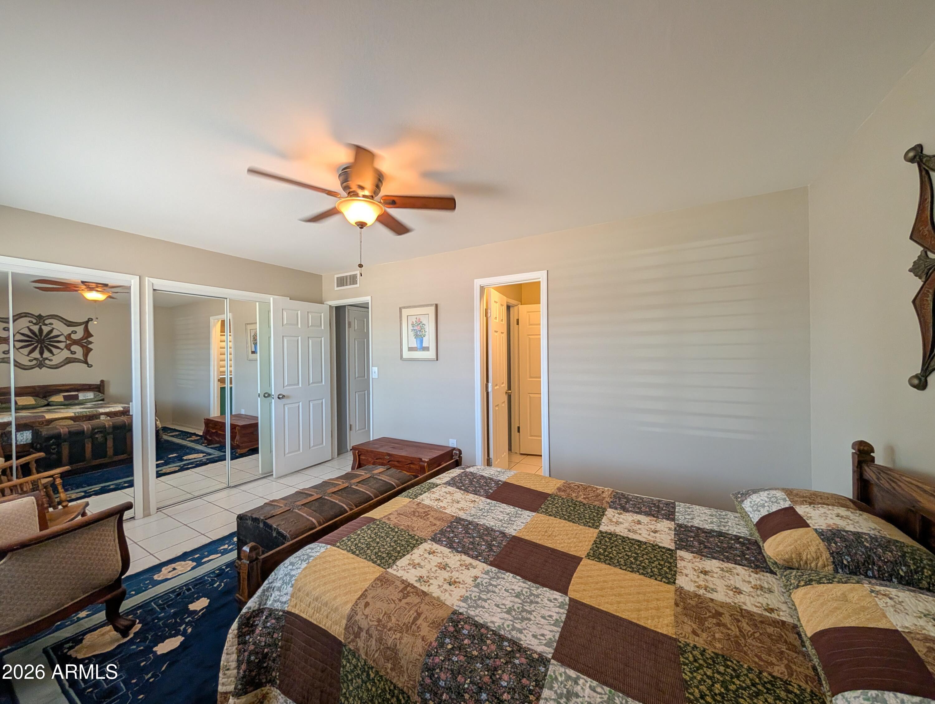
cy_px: 352
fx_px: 325
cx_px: 468
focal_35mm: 12
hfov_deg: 110.5
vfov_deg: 94.6
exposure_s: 1/120
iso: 56
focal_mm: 2.02
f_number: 1.7
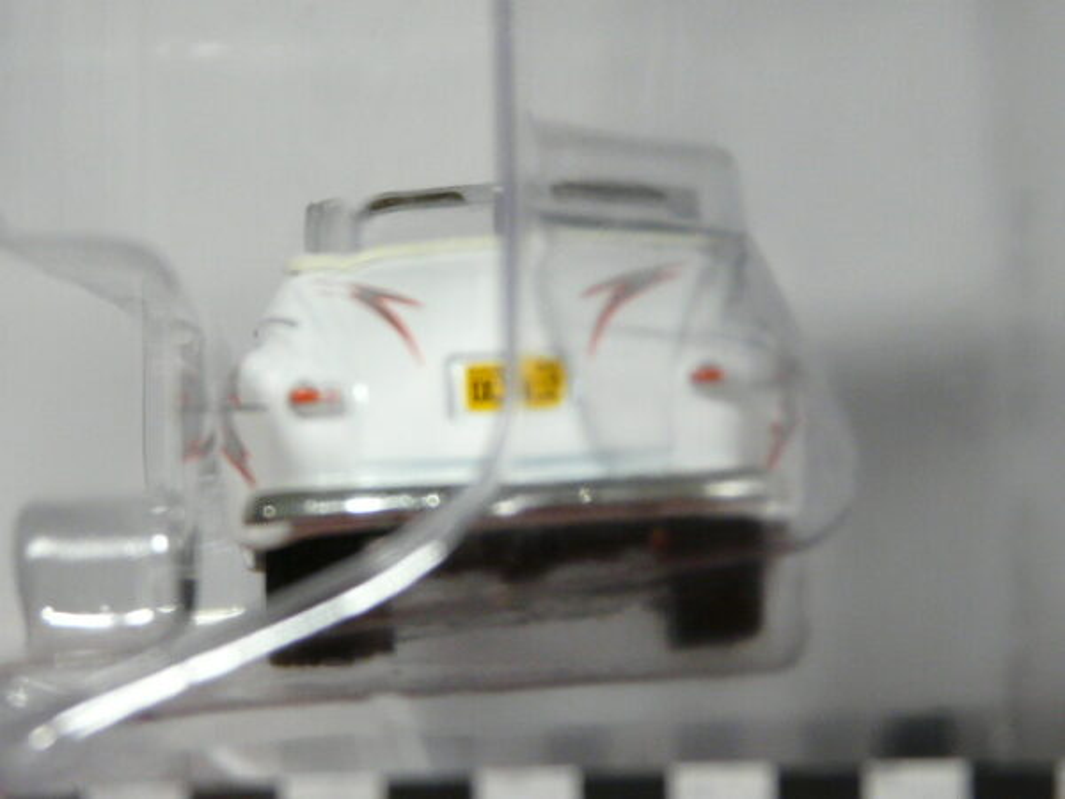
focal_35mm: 182
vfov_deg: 8.2
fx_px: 5599
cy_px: 400
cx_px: 532
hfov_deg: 10.9
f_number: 3.6
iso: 200
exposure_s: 1/50
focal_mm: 18.8
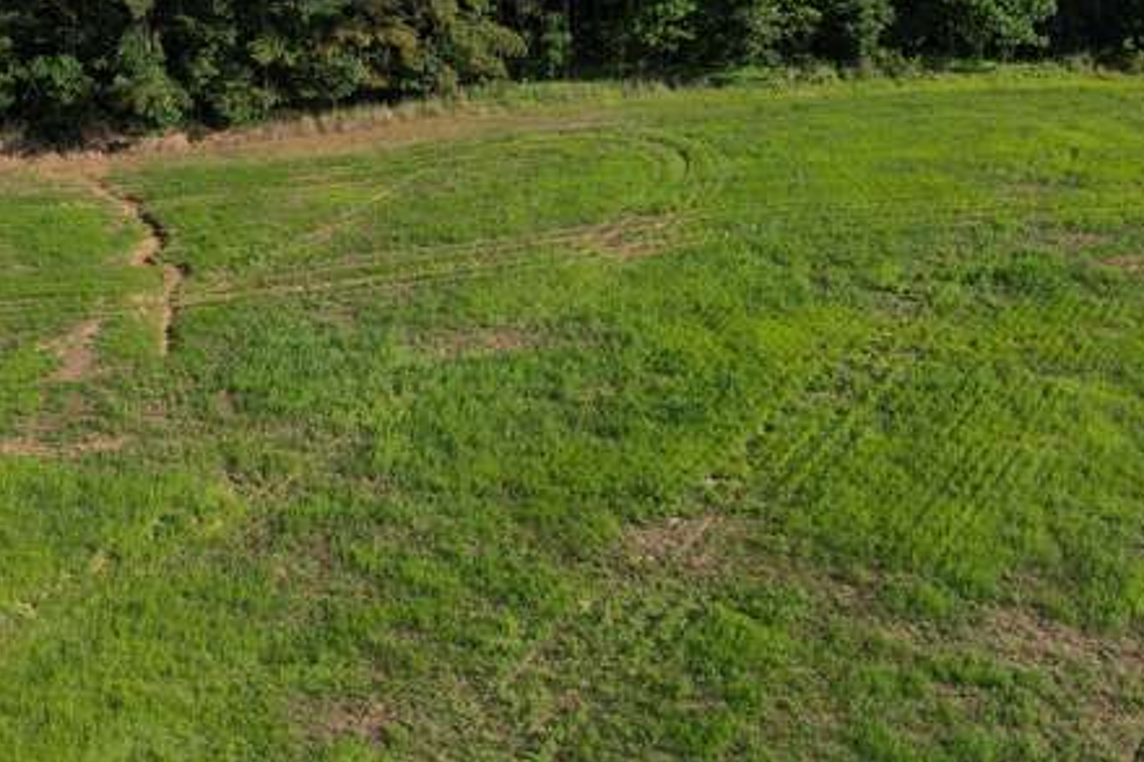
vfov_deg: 28.1
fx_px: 1429
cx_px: 502
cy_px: 5
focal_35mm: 45
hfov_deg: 43.5
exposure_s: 1/1500
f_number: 2.8
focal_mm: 8.38
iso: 100
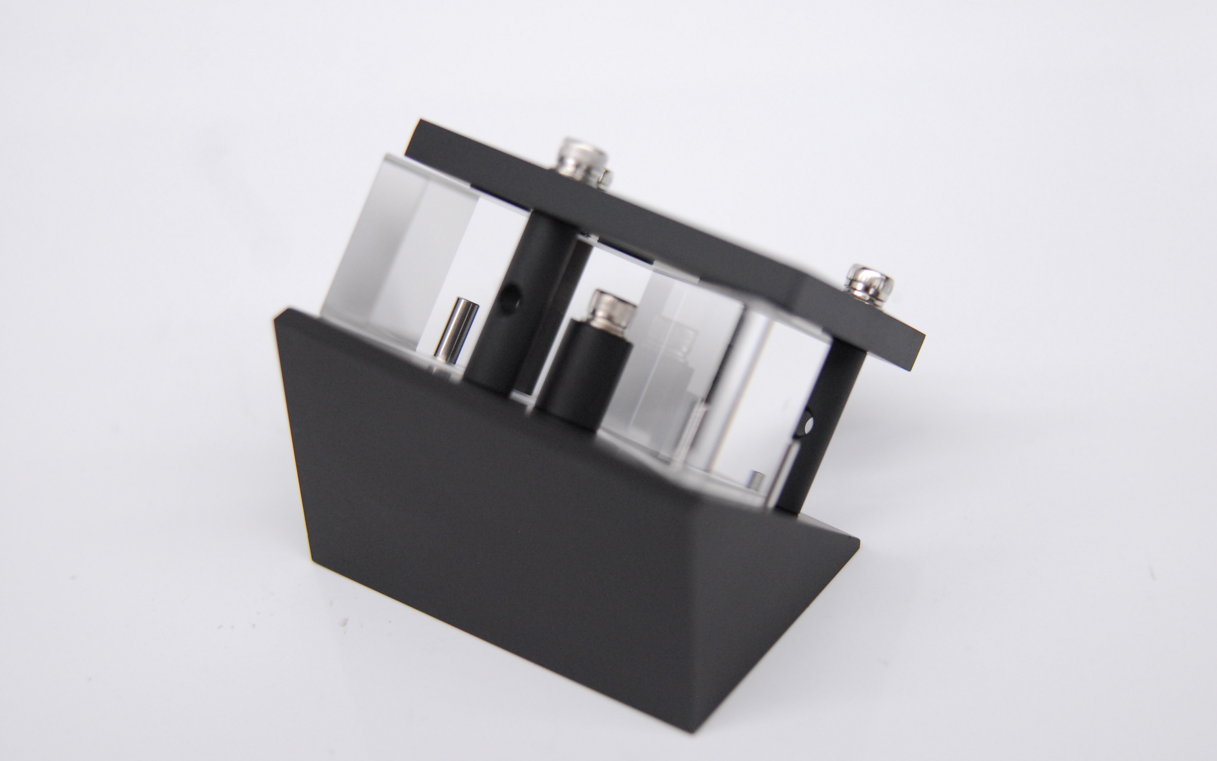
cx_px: 608
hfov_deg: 27.8
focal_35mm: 74
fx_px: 2455
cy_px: 393
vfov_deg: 17.6
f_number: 3.5
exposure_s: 1/160
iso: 800
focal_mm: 48
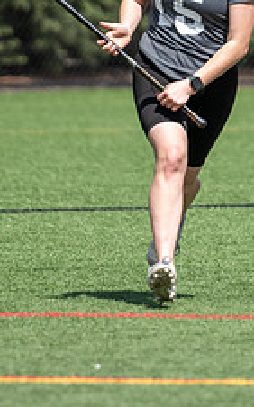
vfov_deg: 2.6
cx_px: 275
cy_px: 64
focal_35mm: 797
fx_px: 8839
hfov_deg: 1.6
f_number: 2.8
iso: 64
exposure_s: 1/2000
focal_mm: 200
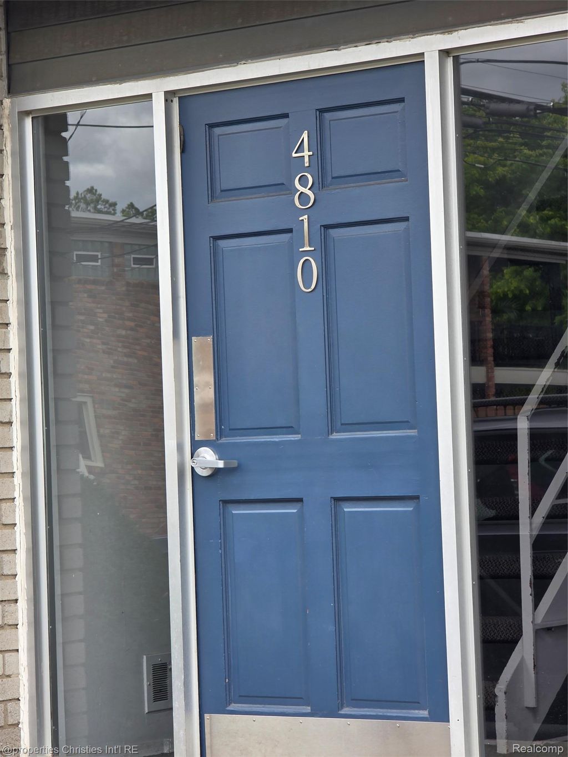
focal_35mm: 115
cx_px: 284
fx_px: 2516
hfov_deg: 12.9
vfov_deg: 17.1
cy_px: 378
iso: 40
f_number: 3.4
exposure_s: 1/120
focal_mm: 18.6
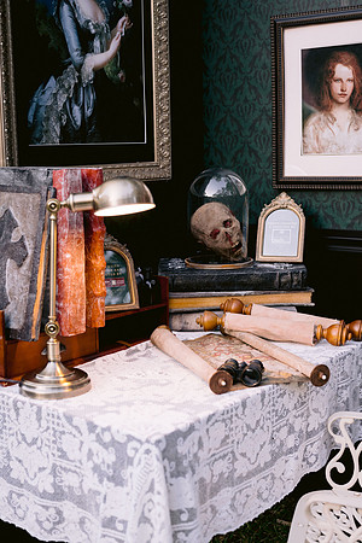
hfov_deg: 27.0
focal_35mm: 50
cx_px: 181
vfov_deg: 39.6
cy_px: 272
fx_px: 754
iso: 400
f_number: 2.8
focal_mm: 50
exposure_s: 1/160
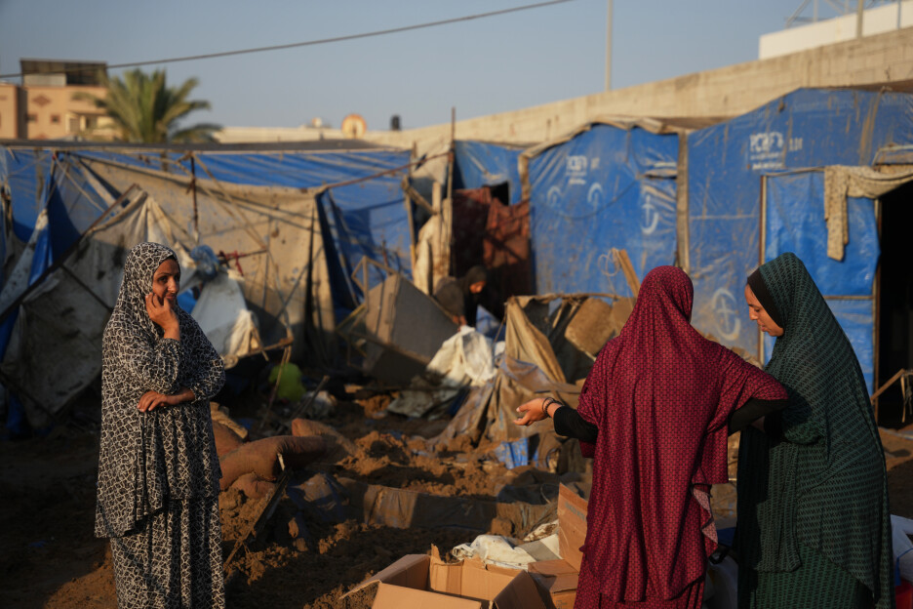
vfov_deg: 19.5
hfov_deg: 28.8
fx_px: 1775
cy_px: 304
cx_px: 456
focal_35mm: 70
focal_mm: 70
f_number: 2.8
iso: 100
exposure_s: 1/2500
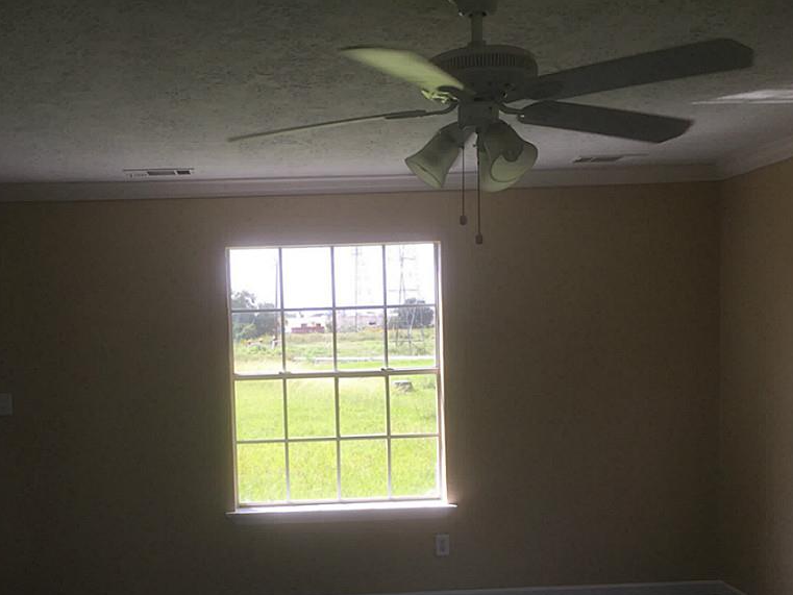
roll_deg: +1.4
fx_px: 894
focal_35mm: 39
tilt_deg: -2.9
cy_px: 399
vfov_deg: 36.4
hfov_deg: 47.5
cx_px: 307
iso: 32
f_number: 2.2
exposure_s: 1/299
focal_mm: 4.15
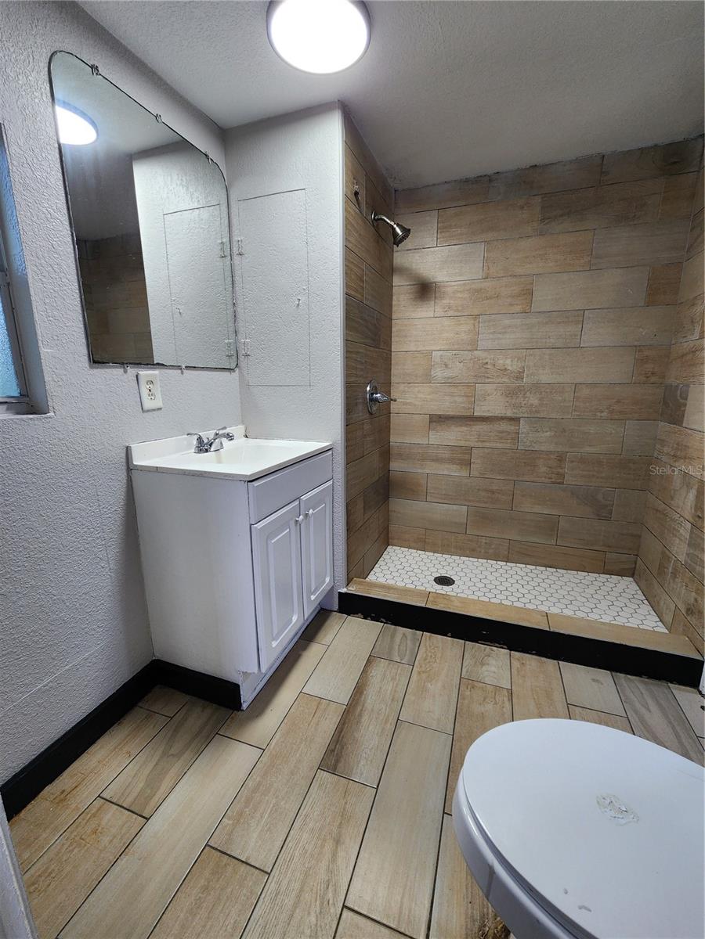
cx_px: 352
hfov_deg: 89.9
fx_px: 353
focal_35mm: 13
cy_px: 470
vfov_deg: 106.2
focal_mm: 2.2
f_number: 2.2
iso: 125
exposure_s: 1/60
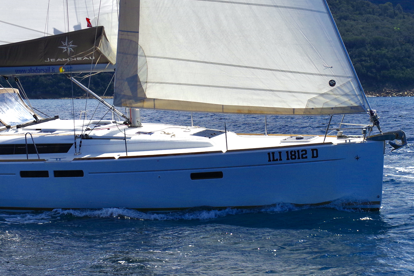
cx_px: 117
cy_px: 70
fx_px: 954
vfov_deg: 16.4
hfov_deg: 24.3
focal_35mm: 83
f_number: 11
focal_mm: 36
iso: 200
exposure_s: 1/800
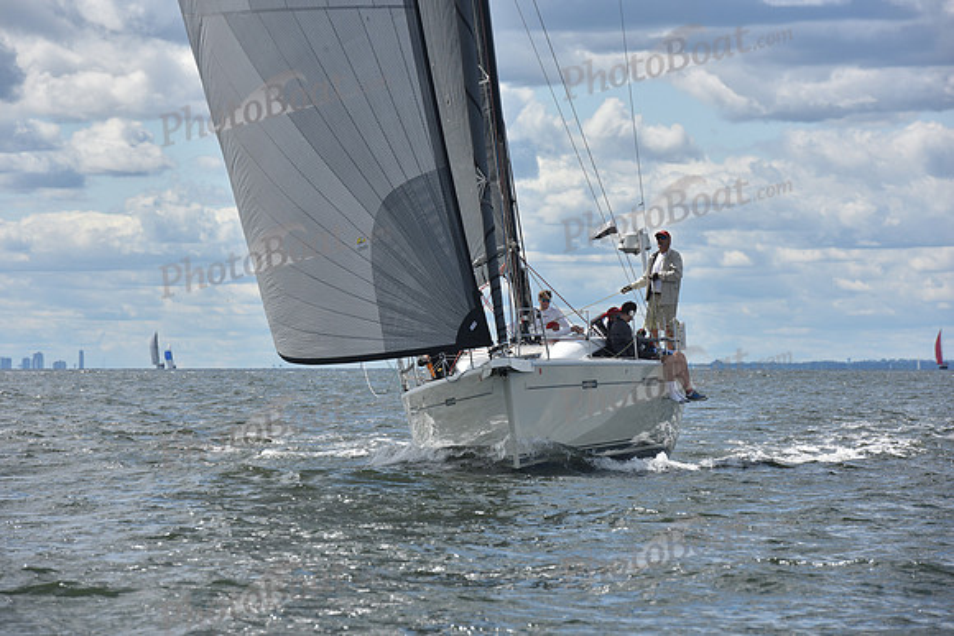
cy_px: 318
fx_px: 5301
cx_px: 477
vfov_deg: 6.9
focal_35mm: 200
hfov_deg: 10.3
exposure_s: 1/800
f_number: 11
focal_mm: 200
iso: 250
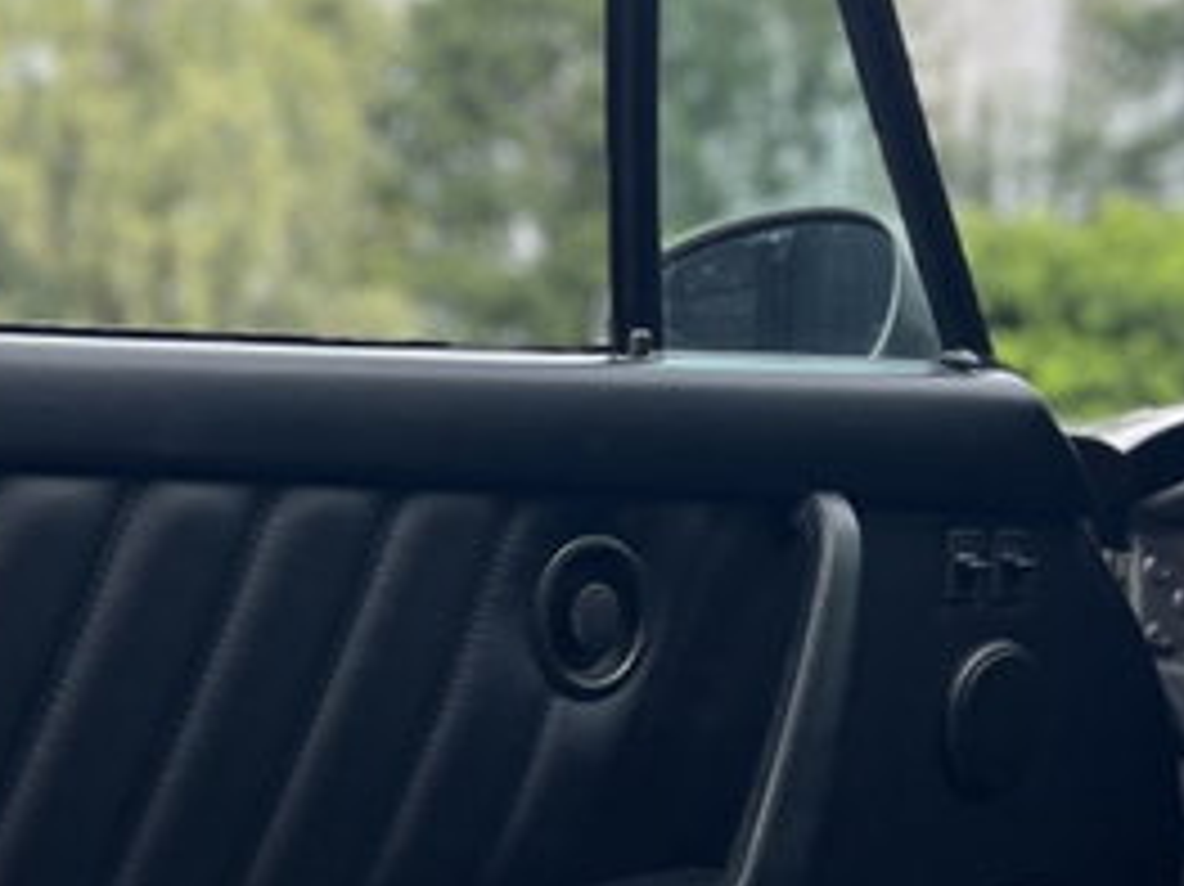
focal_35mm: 76
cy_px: 463
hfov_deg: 25.4
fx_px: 2598
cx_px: 293
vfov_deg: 19.4
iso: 50
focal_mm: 5.7
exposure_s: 1/1575
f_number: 1.5
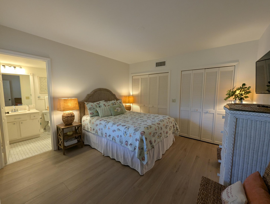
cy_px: 102
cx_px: 135
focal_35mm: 13
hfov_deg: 106.1
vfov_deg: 90.1
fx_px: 102
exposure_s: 1/23.8
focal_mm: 1.95
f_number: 2.2
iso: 90
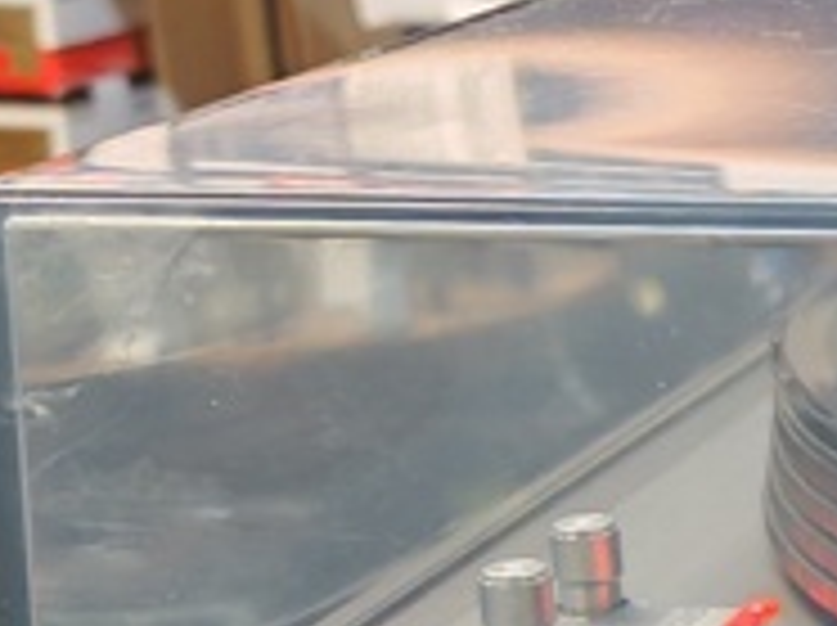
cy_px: 635
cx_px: 2002
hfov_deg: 11.1
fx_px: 3598
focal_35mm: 149
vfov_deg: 9.9
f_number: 1.9
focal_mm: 6.67
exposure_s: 1/33
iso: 640
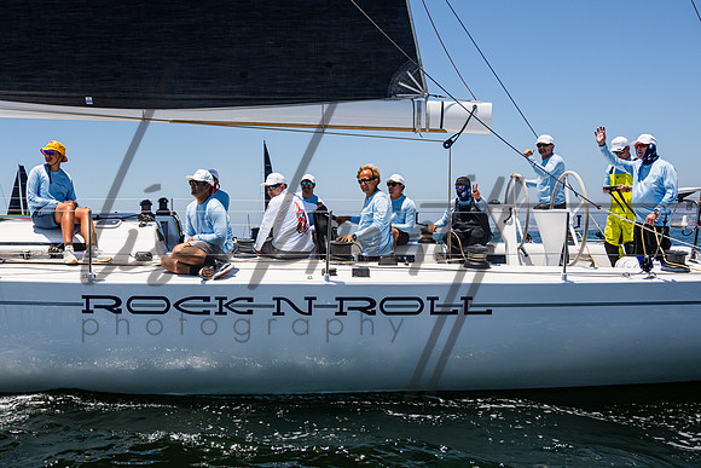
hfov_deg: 48.9
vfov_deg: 34.5
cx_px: 225
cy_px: 230
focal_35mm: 39
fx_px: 753
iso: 400
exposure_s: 1/1600
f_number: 8
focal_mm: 28
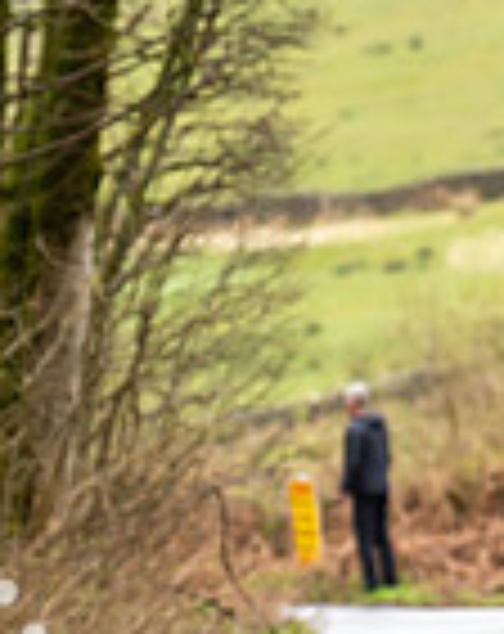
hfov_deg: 2.2
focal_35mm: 697
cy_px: 470
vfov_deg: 2.8
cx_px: 1106
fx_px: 13053
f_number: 3.5
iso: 500
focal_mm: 115
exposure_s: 1/1000
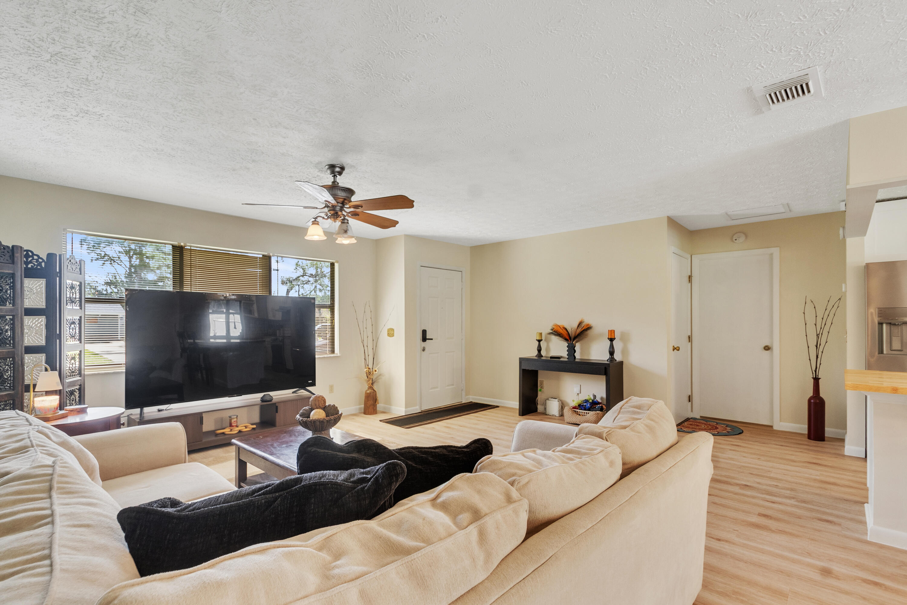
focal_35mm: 16
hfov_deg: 95.0
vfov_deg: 72.1
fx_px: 416
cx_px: 454
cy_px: 302
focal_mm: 11
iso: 320
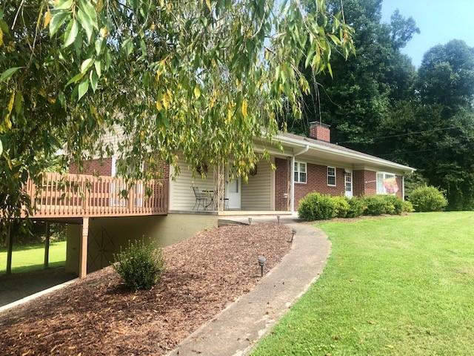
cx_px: 237
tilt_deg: +4.6
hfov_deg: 63.4
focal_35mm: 28
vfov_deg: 49.7
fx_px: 383
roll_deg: -1.0
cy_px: 178
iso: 20
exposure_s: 1/558
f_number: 1.8
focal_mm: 3.99
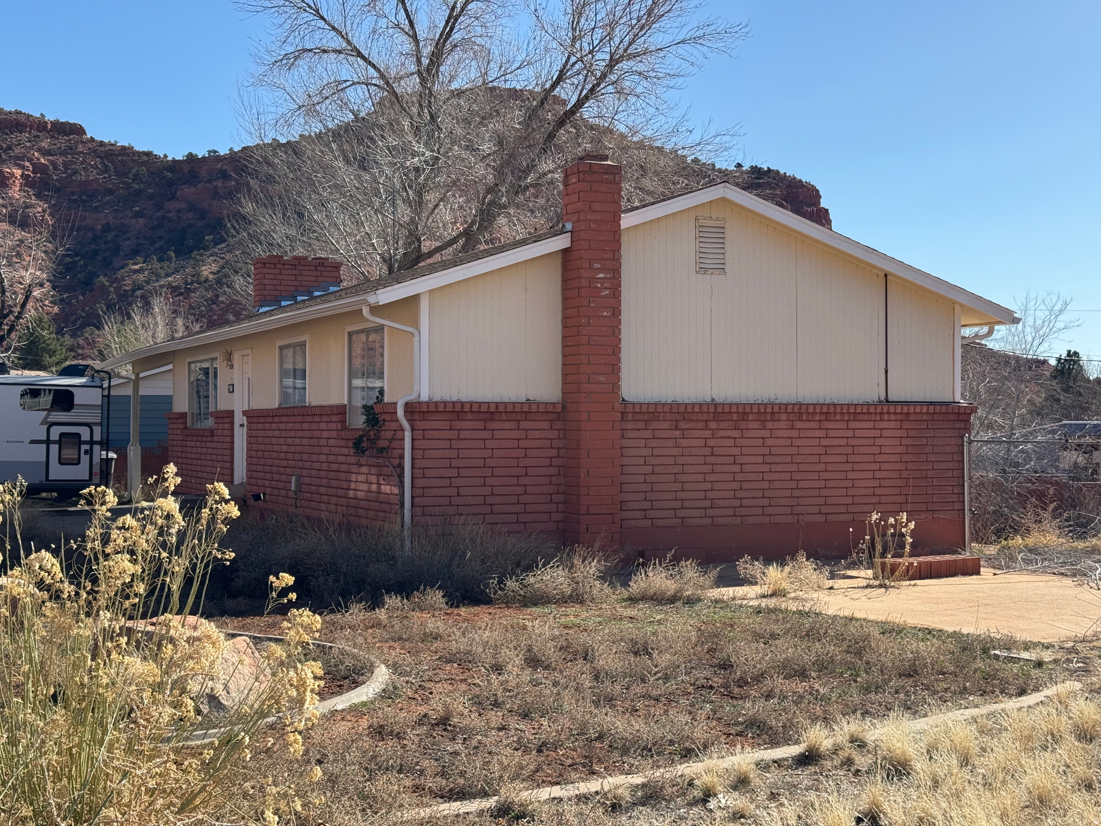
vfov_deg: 30.3
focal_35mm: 48
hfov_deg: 39.7
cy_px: 413
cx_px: 550
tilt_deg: -0.6
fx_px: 1527
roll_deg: +0.0
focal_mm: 6.76
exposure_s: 1/3425
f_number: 1.78
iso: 64
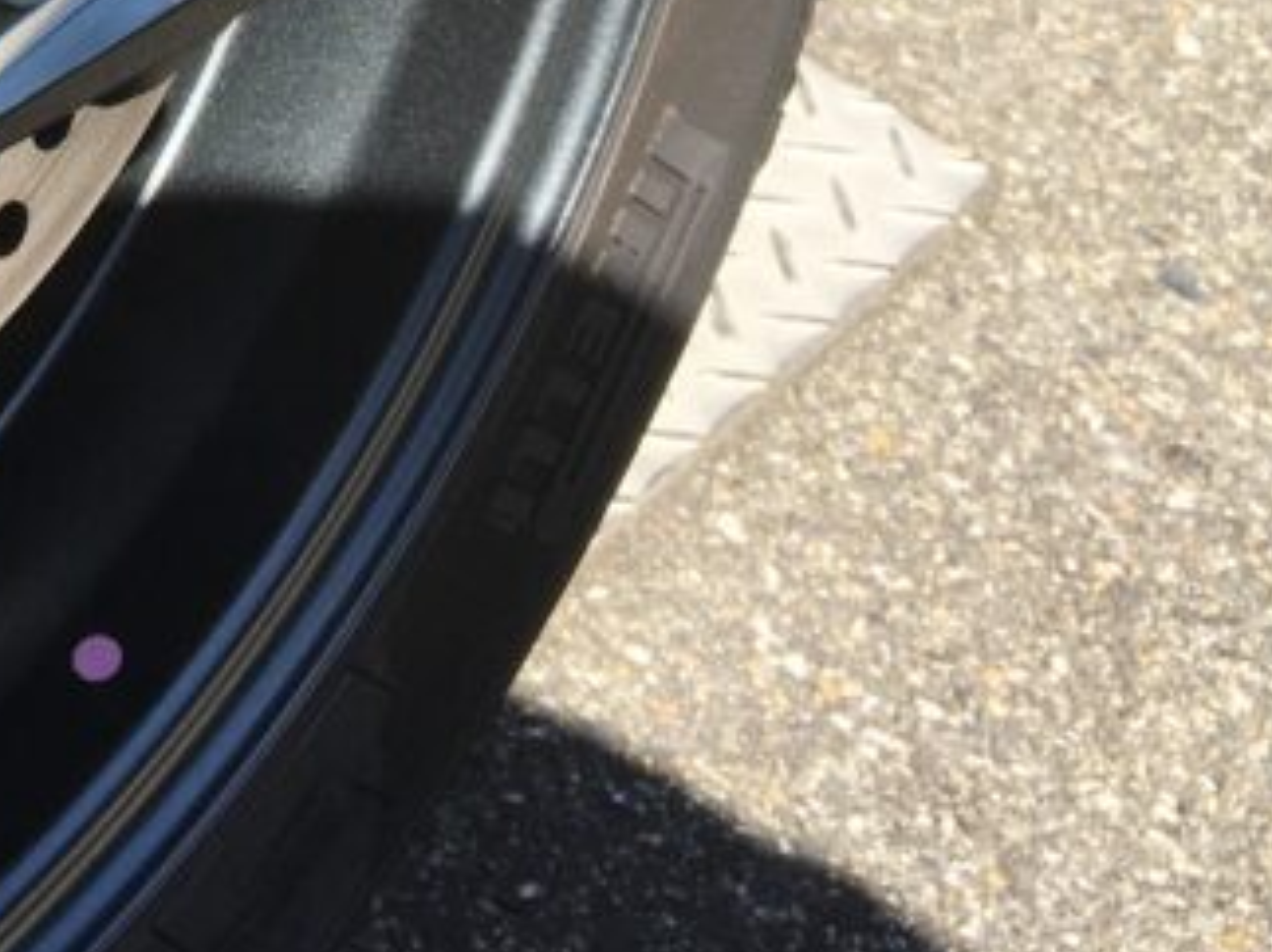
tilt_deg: -31.9
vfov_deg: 14.9
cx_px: -311
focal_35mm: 92
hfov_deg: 19.8
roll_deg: -7.6
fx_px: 3379
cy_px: -468
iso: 25
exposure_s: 1/761
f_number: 2.2
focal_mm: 4.15
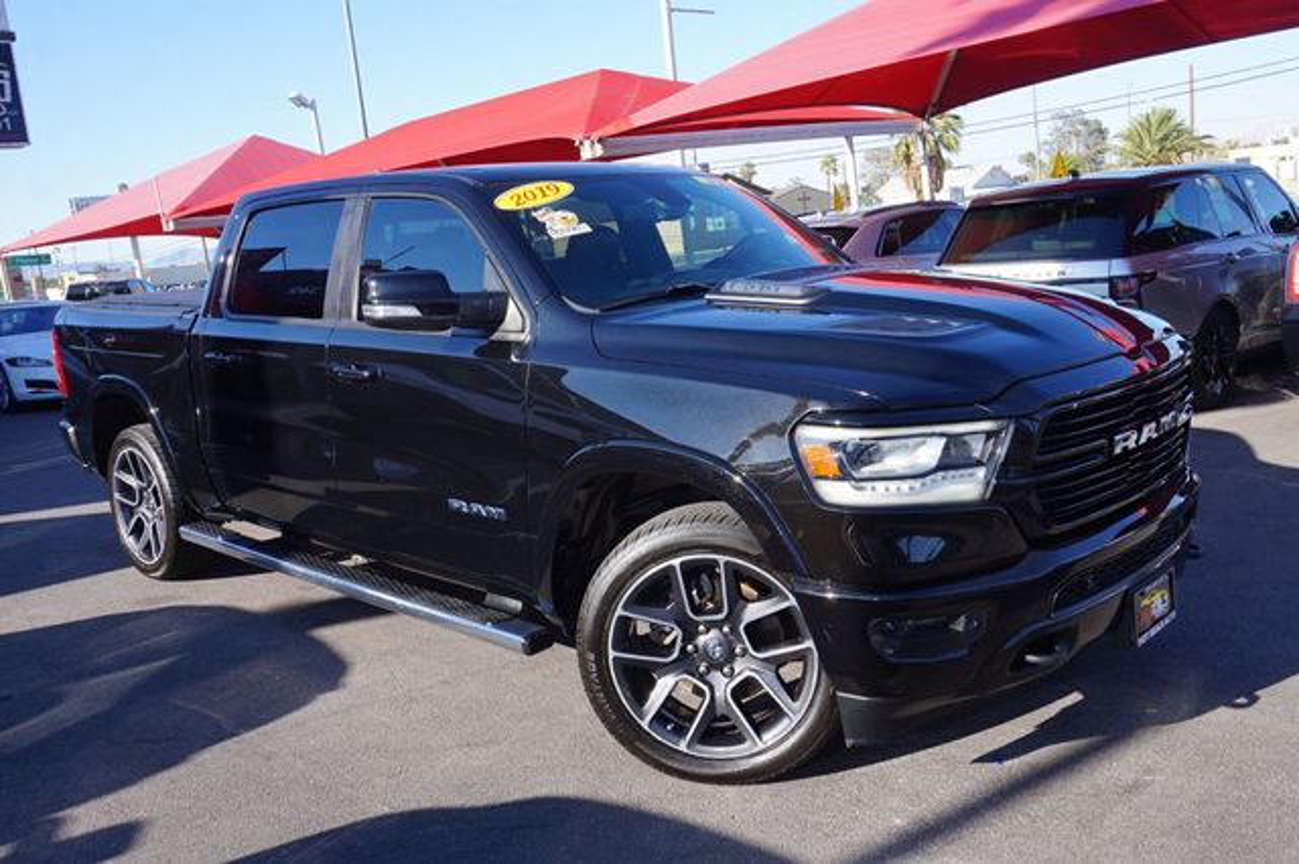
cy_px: 432
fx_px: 1136
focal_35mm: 32
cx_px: 650
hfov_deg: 59.5
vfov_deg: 41.7
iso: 100
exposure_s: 1/80
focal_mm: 21
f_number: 9
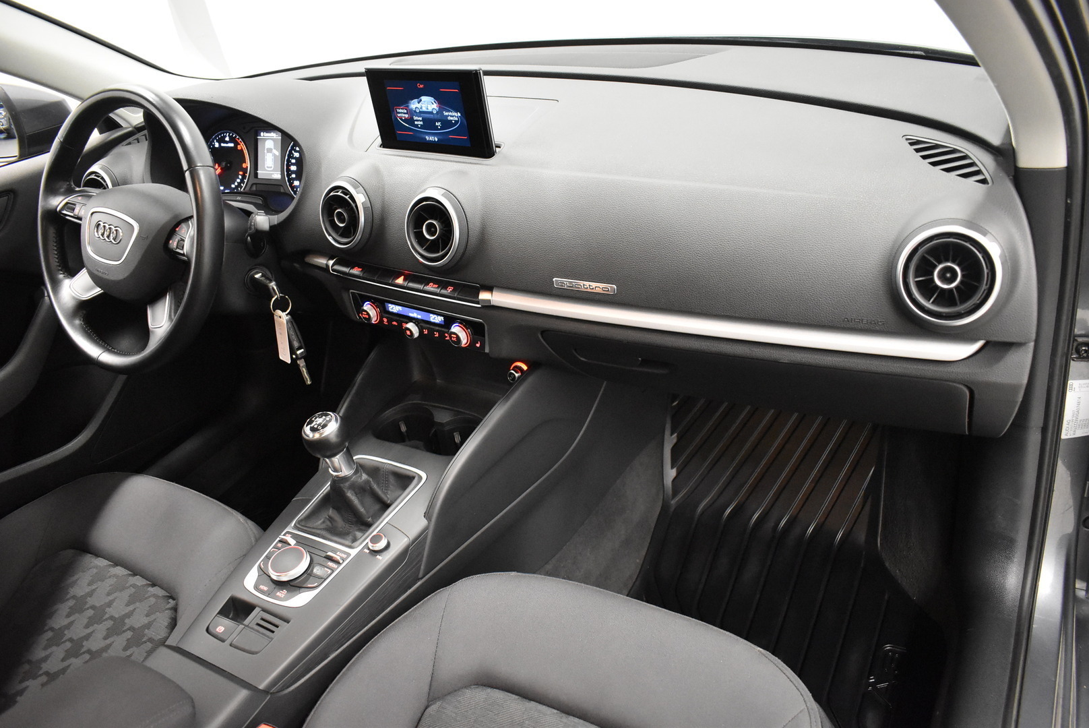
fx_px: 817
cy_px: 364
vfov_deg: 48.0
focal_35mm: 27
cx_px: 544
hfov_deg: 67.3
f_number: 3.5
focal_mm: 18
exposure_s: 1/30
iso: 4500
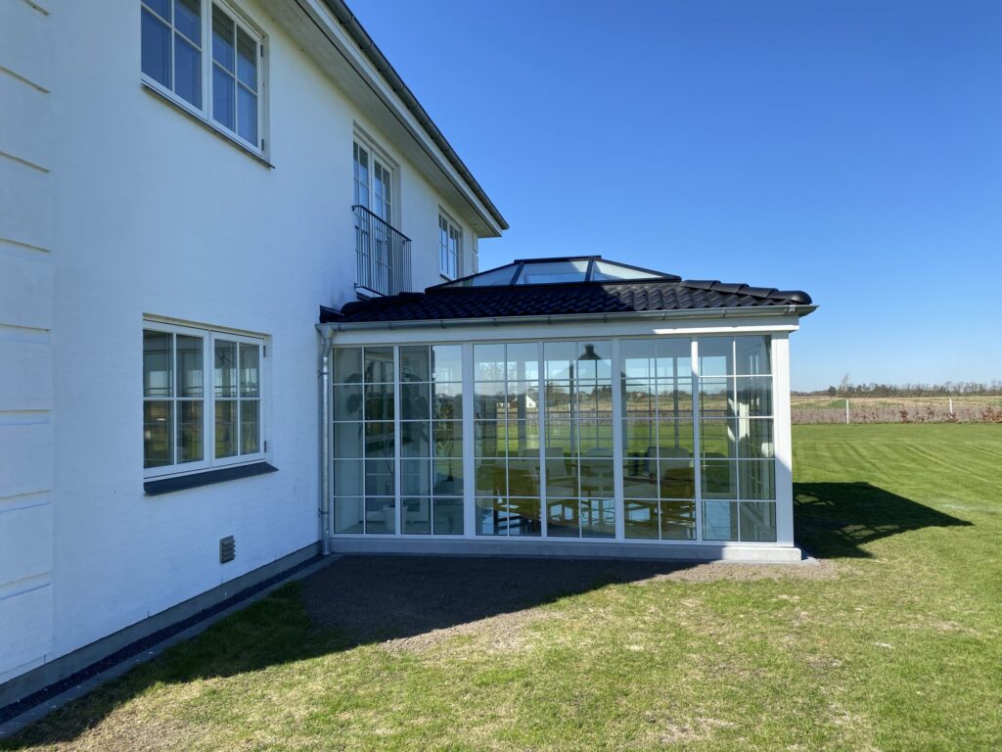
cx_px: 501
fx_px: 753
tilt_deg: +0.9
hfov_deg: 67.3
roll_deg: +1.0
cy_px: 376
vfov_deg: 53.1
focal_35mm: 26
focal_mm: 4.25
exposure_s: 1/1898
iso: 32
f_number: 1.8
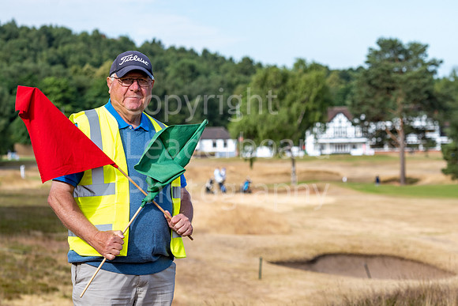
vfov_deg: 9.0
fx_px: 1947
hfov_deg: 13.4
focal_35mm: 153
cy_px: 153
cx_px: 229
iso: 250
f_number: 5.6
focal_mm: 102
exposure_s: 1/800
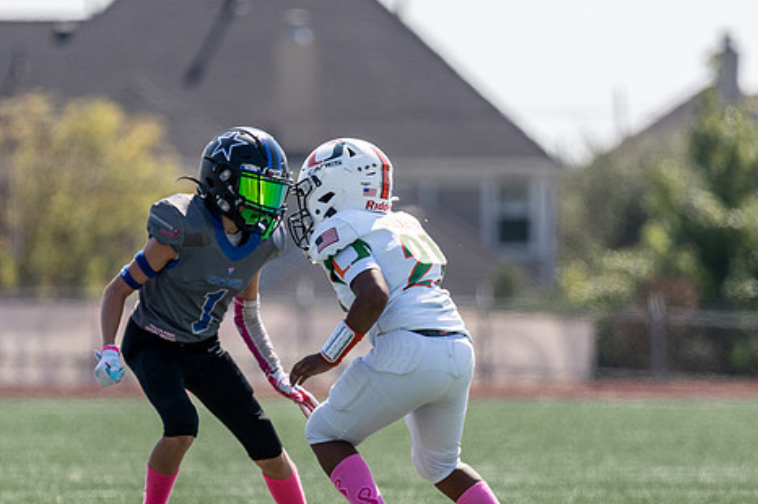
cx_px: 333
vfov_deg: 2.7
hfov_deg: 4.0
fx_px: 10751
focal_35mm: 511
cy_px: 354
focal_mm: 200
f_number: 2.8
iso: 100
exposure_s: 1/1600
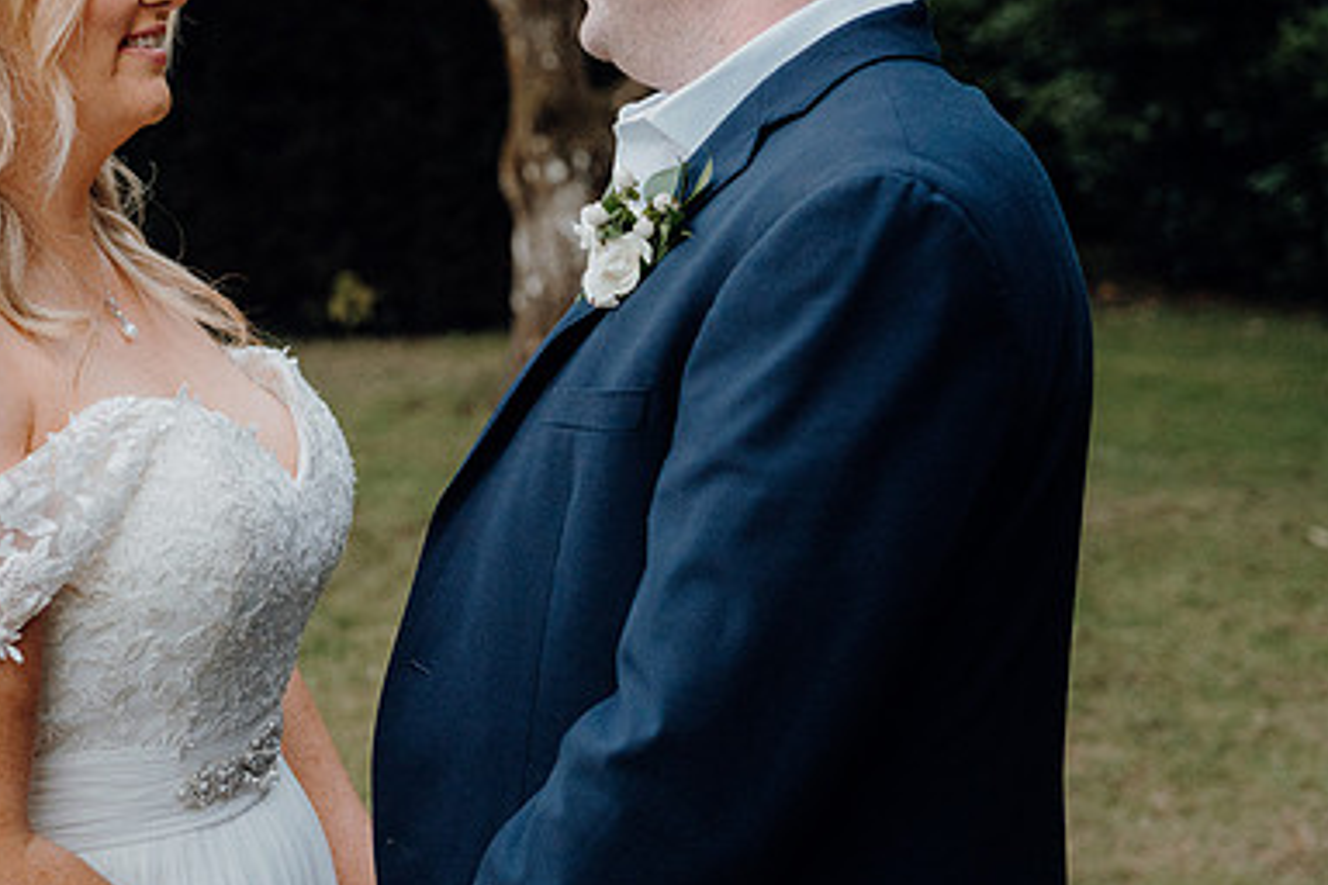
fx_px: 2508
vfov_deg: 19.9
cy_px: 244
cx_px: 367
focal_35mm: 68
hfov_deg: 29.3
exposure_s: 1/160
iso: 3200
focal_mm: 45
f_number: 3.5
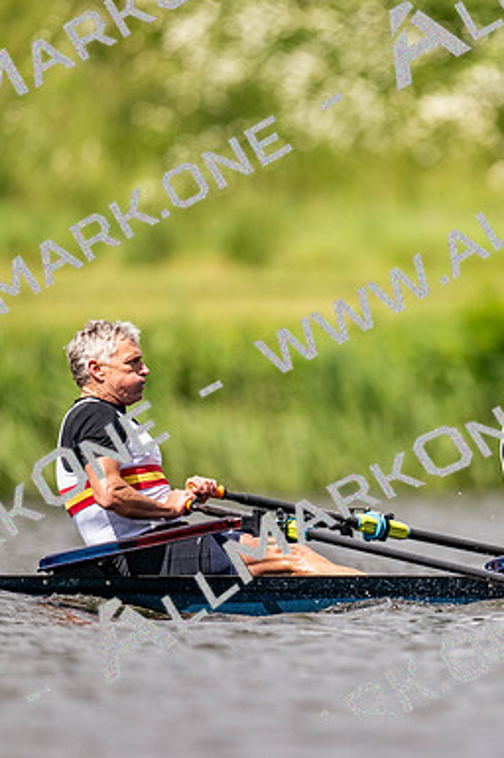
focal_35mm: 905
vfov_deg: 2.3
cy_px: 379
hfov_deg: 1.5
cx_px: 498
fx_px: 19038
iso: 280
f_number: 4
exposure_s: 1/2500
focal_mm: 600
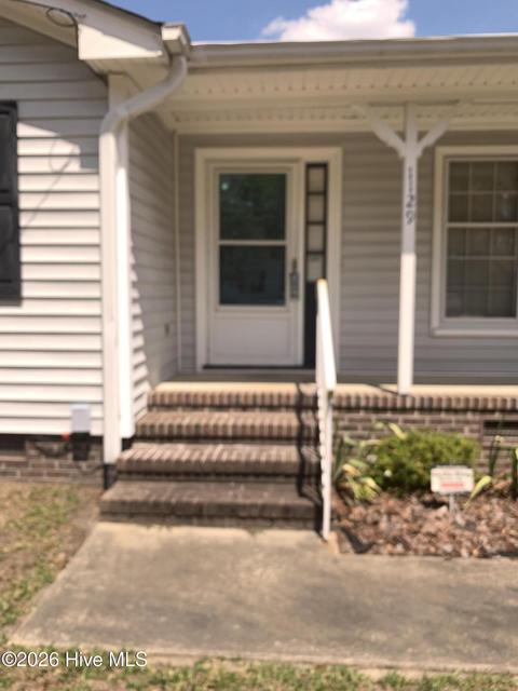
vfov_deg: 67.3
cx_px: 259
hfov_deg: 53.1
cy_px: 346
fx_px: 519
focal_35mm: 26
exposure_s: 1/378
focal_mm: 4.25
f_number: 1.8
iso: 25
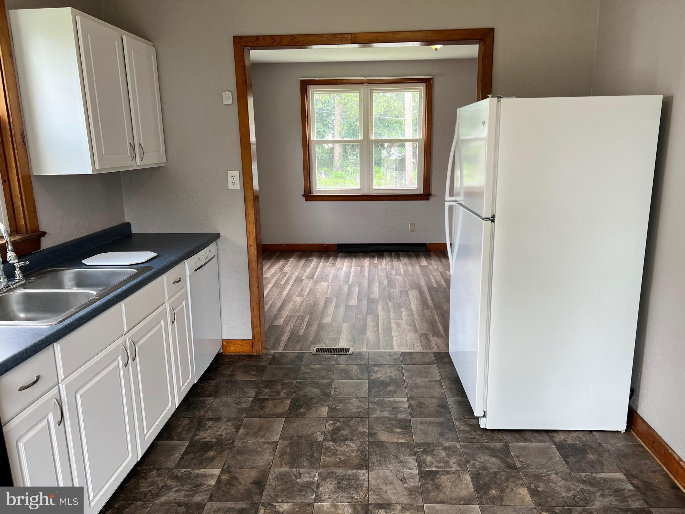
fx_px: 515
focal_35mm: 26
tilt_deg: -12.6
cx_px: 342
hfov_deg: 67.3
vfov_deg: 53.1
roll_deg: +0.8
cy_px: 257
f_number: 1.5
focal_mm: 5.7
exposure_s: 1/120
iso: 64
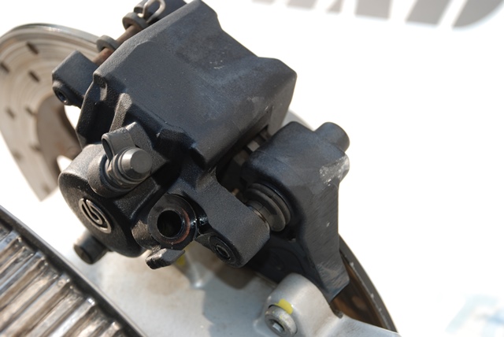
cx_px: 252
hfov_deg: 20.6
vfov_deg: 13.9
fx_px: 1387
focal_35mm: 99
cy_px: 168
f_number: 5.3
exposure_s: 1/125
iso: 110
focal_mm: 66
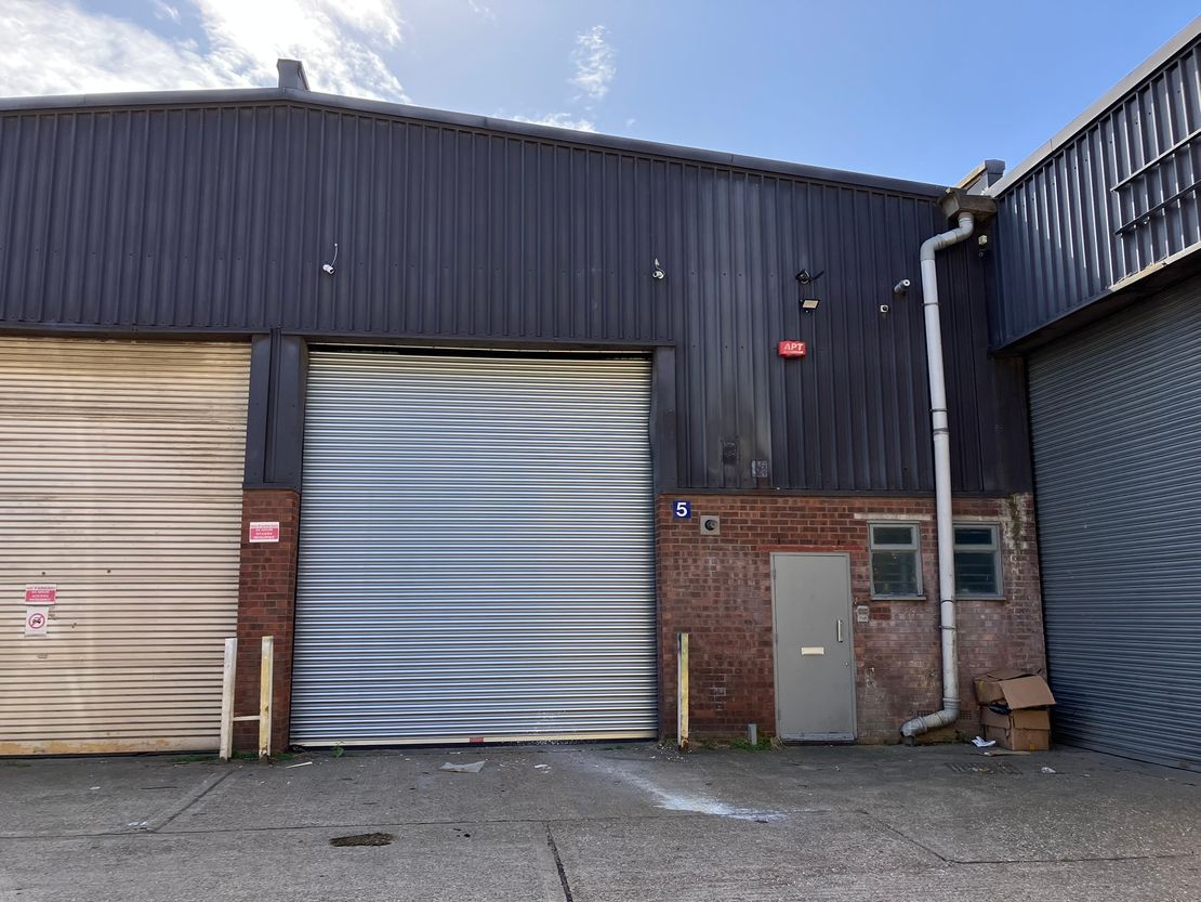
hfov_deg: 63.4
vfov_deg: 49.8
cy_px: 451
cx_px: 600
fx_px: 972
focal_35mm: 28
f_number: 1.8
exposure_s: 1/1263
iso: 32
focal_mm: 3.99
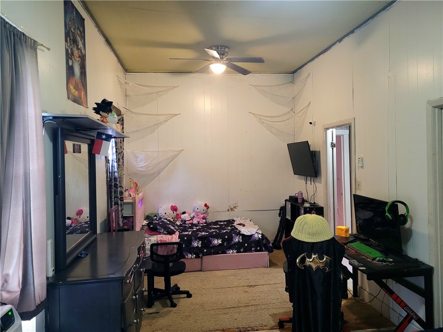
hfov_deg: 67.3
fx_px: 333
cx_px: 222
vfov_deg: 53.1
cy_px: 166
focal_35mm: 26
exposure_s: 1/40
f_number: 1.8
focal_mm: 5.4
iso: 500
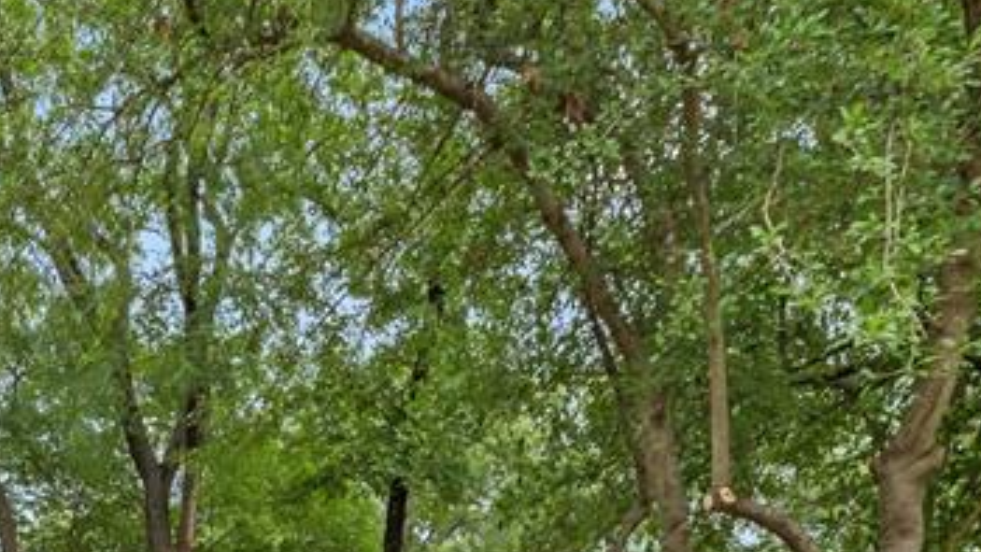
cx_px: 36
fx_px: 1197
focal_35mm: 46
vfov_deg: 21.7
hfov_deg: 40.0
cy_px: 827
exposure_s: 1/125
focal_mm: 10
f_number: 9
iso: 100
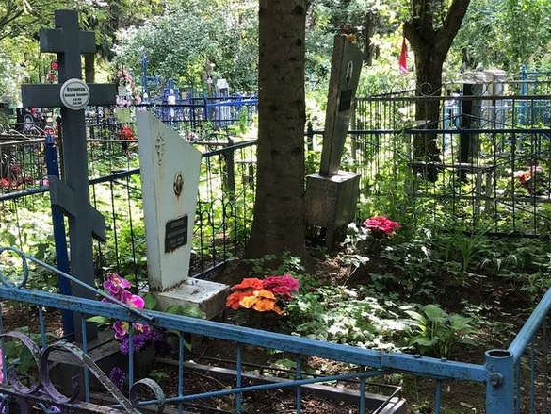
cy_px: 212
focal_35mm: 49
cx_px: 245
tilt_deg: -9.6
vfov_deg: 29.7
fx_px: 780
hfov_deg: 38.9
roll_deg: +1.7
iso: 25
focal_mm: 3.99
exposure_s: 1/100
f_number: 1.8
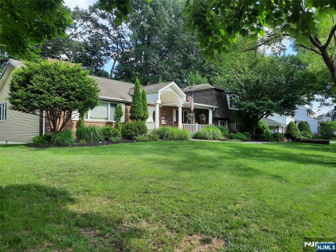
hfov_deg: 69.4
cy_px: 126
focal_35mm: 25
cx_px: 168
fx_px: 243
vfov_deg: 54.9
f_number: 2
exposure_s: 1/258
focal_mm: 4.6
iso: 32
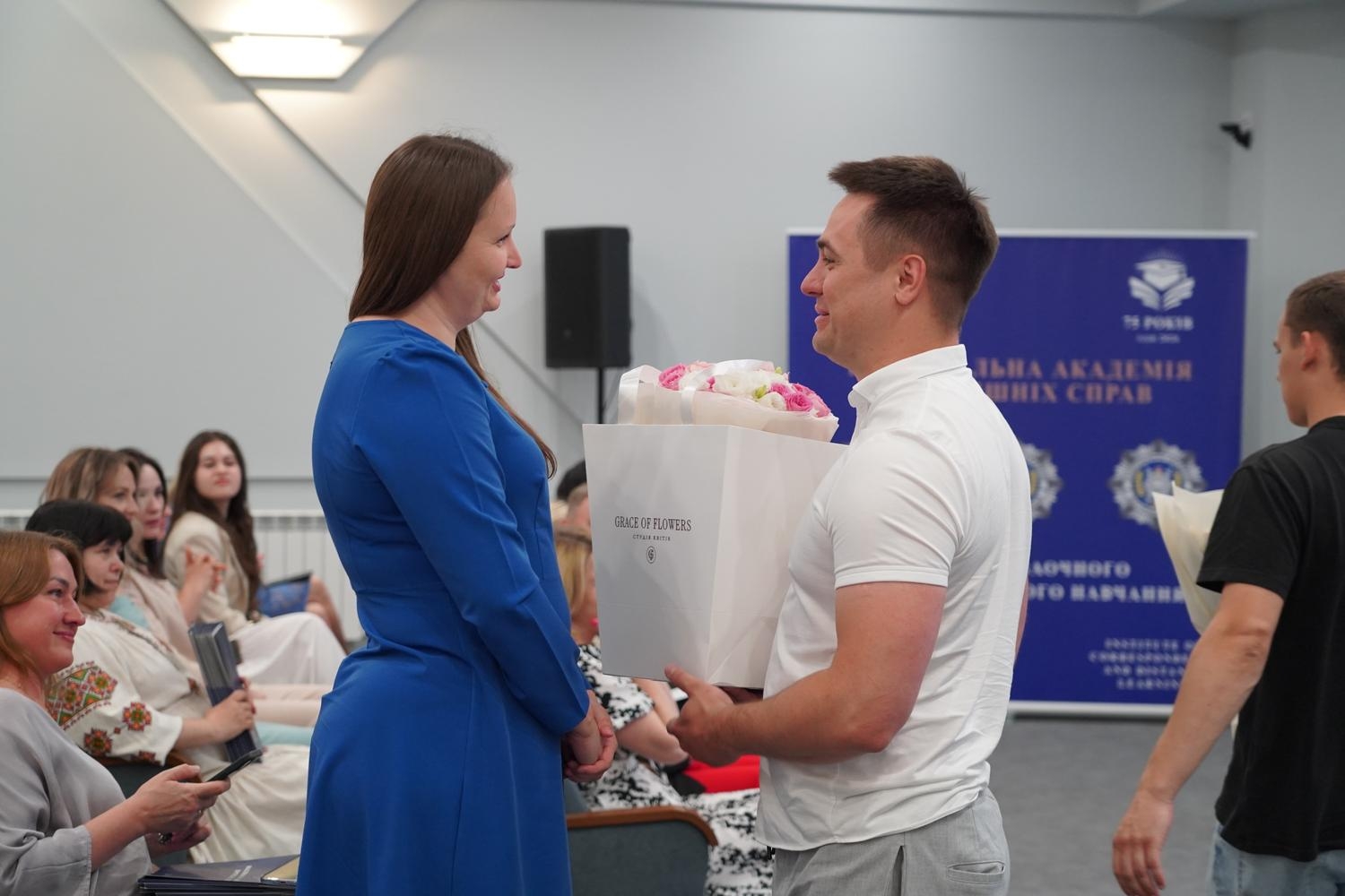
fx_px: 2204
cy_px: 448
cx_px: 672
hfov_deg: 33.9
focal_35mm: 59
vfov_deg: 23.0
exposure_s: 1/160
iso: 2500
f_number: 4
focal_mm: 59
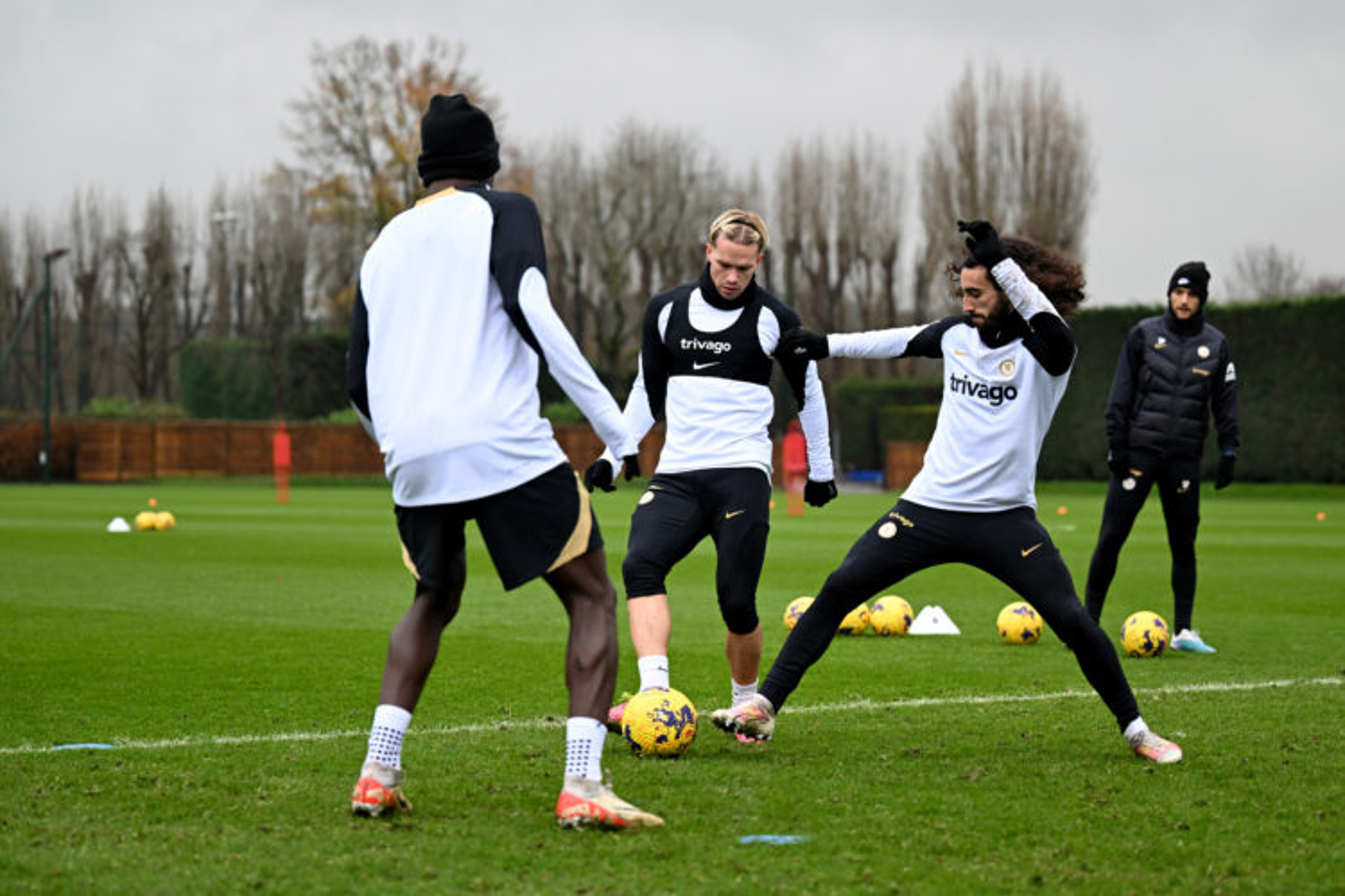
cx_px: 672
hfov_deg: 25.1
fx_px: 3026
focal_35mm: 81
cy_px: 448
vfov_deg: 16.9
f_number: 2.8
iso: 1000
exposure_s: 1/1600
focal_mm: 81
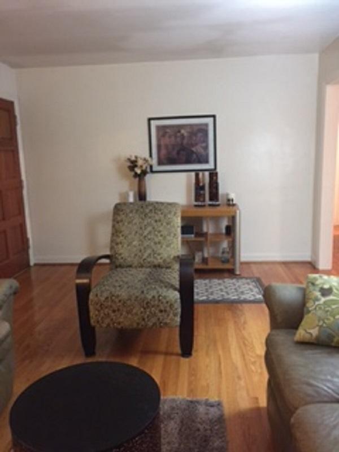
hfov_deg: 48.2
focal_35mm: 29
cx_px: 170
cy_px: 226
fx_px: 379
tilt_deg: -9.3
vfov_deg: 61.7
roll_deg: +1.6
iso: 100
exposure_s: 1/4
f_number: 2.2
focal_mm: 4.15
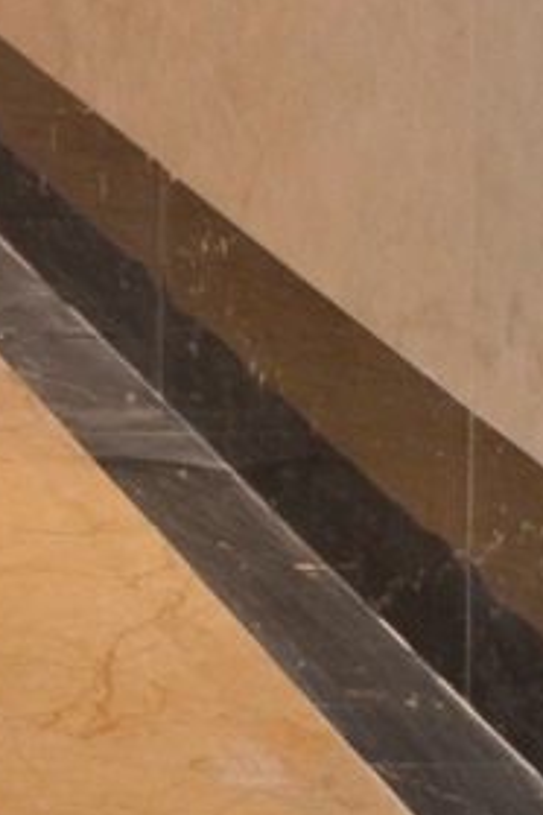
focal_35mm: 190
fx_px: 4298
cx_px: -943
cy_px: -1081
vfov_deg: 9.7
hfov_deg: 6.7
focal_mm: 20
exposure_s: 1/60
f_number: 3.8
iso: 500
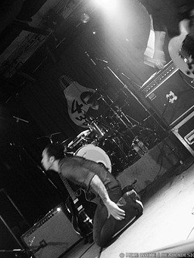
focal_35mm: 38
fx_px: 284
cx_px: 104
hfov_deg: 37.7
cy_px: 89
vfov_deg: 48.2
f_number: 2.8
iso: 1600
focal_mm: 20
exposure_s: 1/15
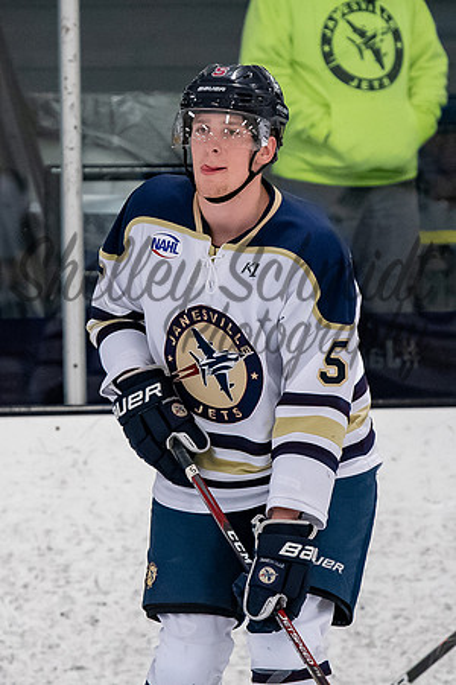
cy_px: 338
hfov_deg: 2.6
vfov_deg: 3.8
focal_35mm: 536
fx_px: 10192
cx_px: 195
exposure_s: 1/800
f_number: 3.5
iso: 2500
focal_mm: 180
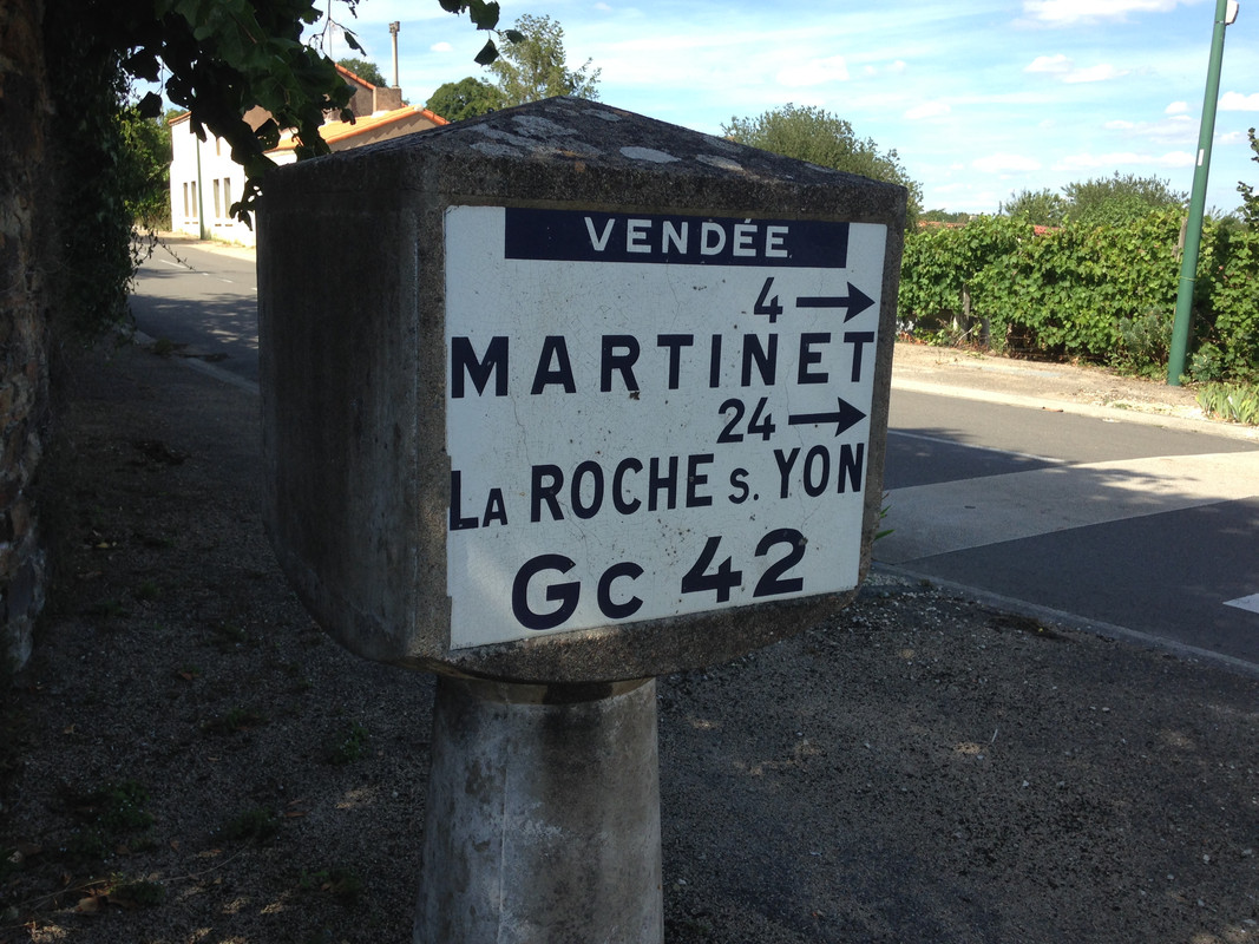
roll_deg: -2.5
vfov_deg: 42.9
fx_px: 1200
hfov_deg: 55.4
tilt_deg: -11.0
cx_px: 630
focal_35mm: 33
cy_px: 472
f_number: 2.4
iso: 50
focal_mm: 4.12
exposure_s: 1/753
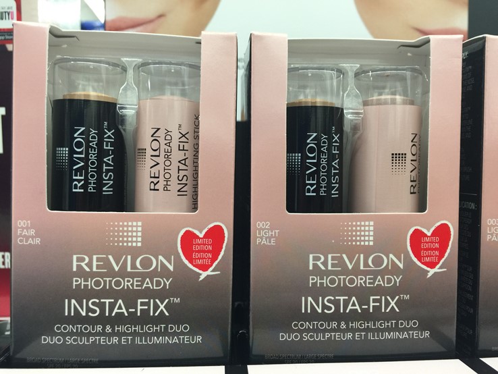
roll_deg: -0.9
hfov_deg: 61.6
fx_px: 417
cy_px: 187
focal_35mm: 29
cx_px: 249
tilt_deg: -2.2
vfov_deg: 48.3
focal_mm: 4.15
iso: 40
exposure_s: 1/15
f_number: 2.2
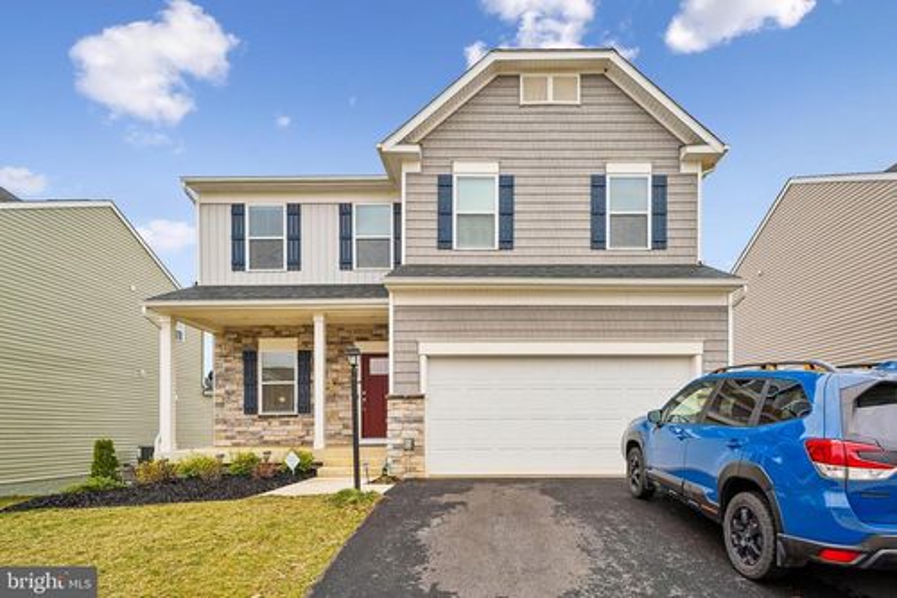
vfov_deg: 73.7
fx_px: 399
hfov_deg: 96.8
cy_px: 299
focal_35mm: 16
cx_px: 448
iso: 100
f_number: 8
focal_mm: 16
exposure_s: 1/40
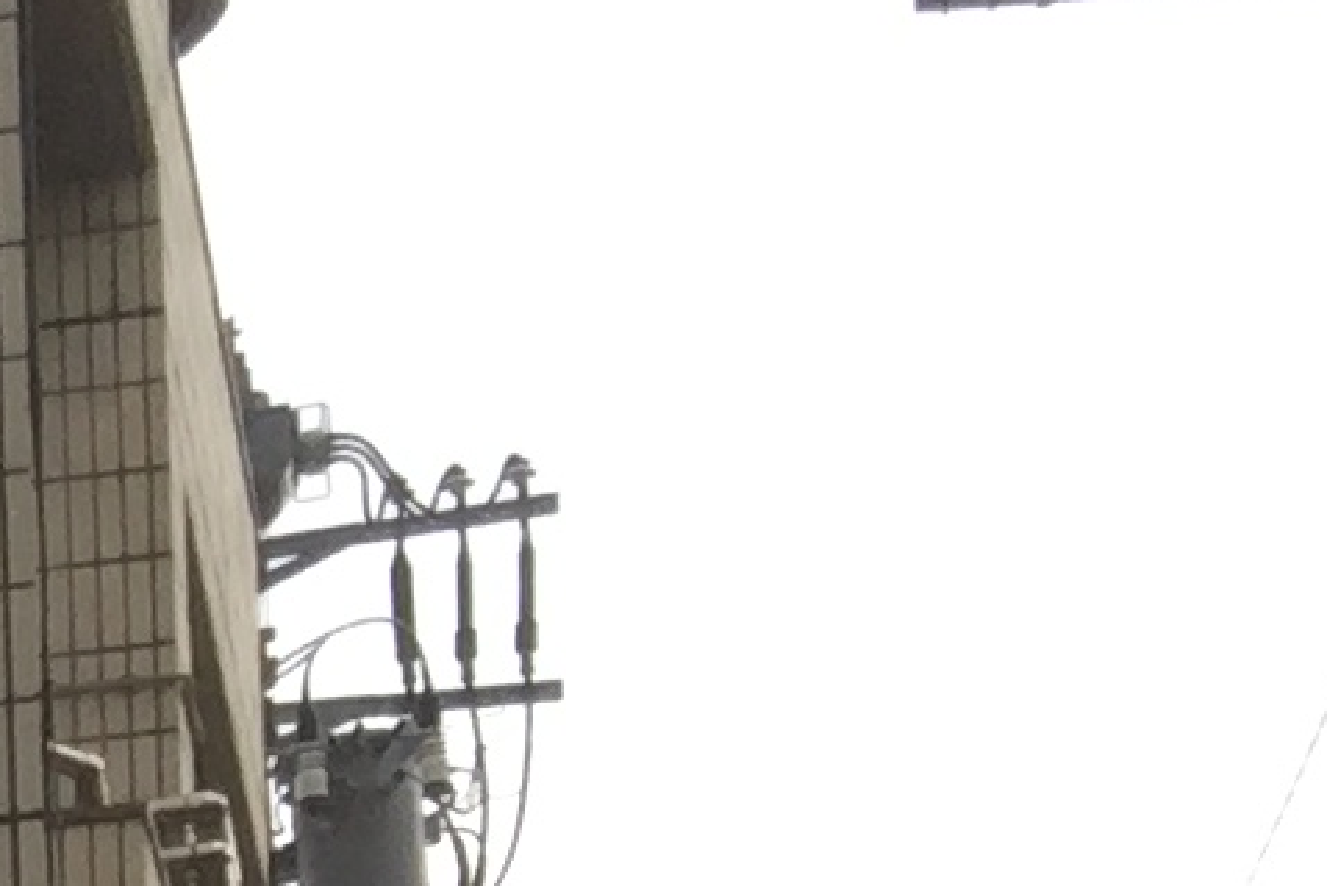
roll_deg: +1.6
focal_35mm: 206
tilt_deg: +3.0
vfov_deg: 6.1
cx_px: -3076
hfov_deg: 8.1
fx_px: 7595
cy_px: 2669
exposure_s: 1/120
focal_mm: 4.15
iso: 40
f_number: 2.2
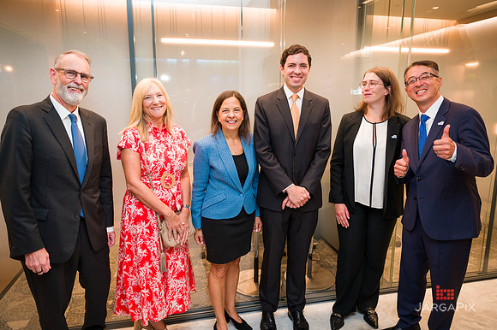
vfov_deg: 50.2
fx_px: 353
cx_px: 248
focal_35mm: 26
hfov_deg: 70.3
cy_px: 165
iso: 1000
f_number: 3.5
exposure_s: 1/200
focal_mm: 25.5
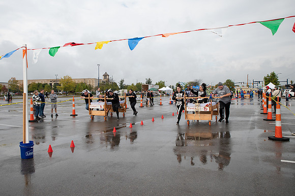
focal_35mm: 28
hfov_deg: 65.9
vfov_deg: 46.9
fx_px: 226
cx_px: 125
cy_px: 95
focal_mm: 24
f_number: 7.1
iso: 400
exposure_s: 1/500
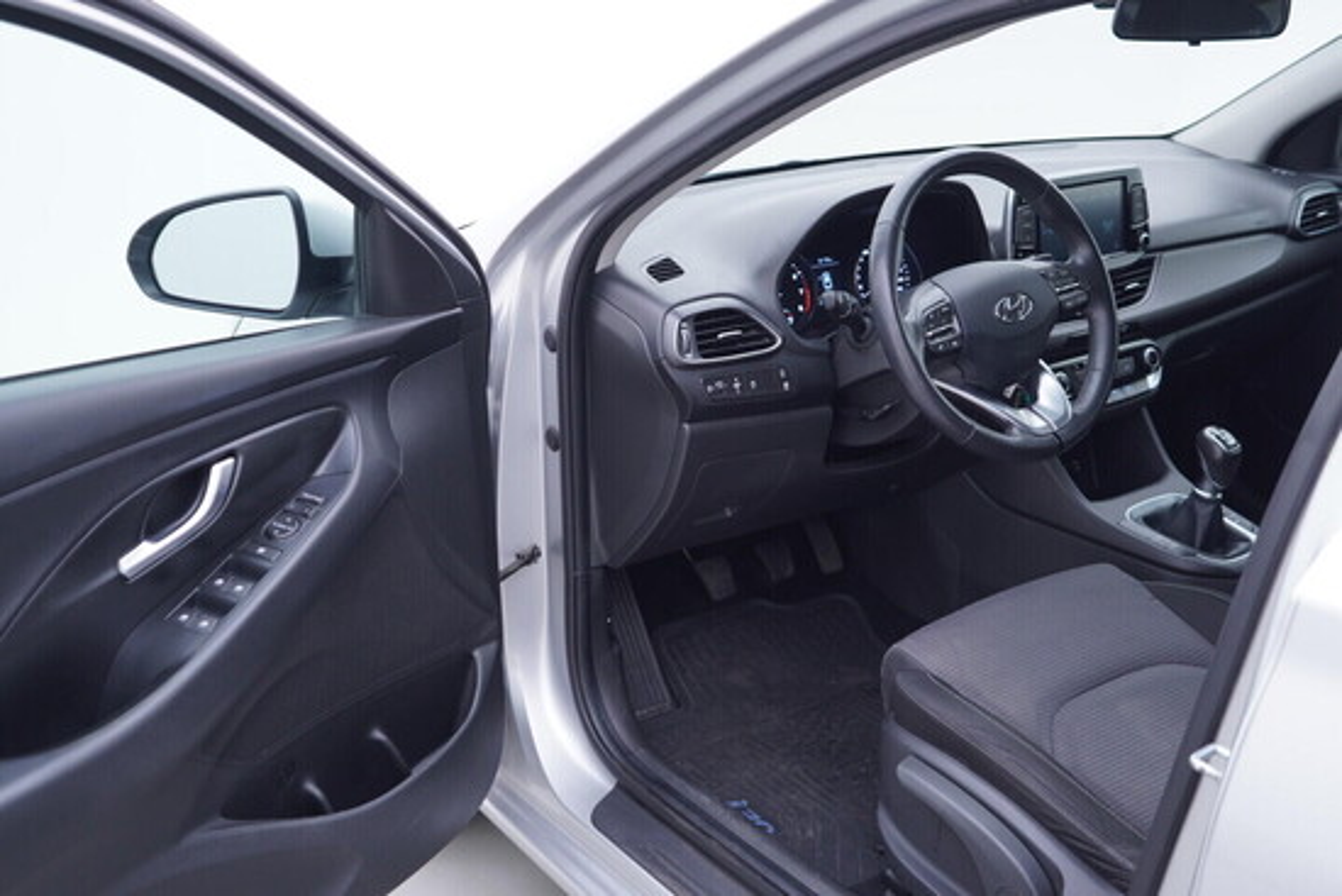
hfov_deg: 53.1
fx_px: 1342
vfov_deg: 36.9
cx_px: 671
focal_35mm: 36
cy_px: 448
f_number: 2.8
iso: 125
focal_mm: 24
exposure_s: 1/40
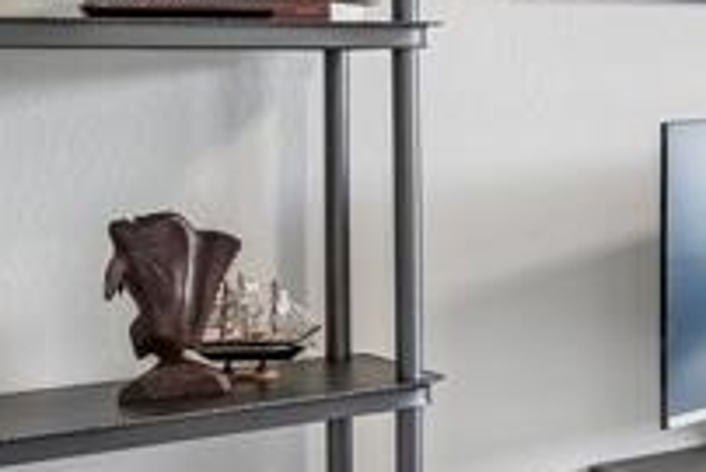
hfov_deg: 14.4
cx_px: 1751
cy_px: 52
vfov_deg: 16.7
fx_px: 1590
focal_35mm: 81
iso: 400
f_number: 8
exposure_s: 1/100
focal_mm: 16
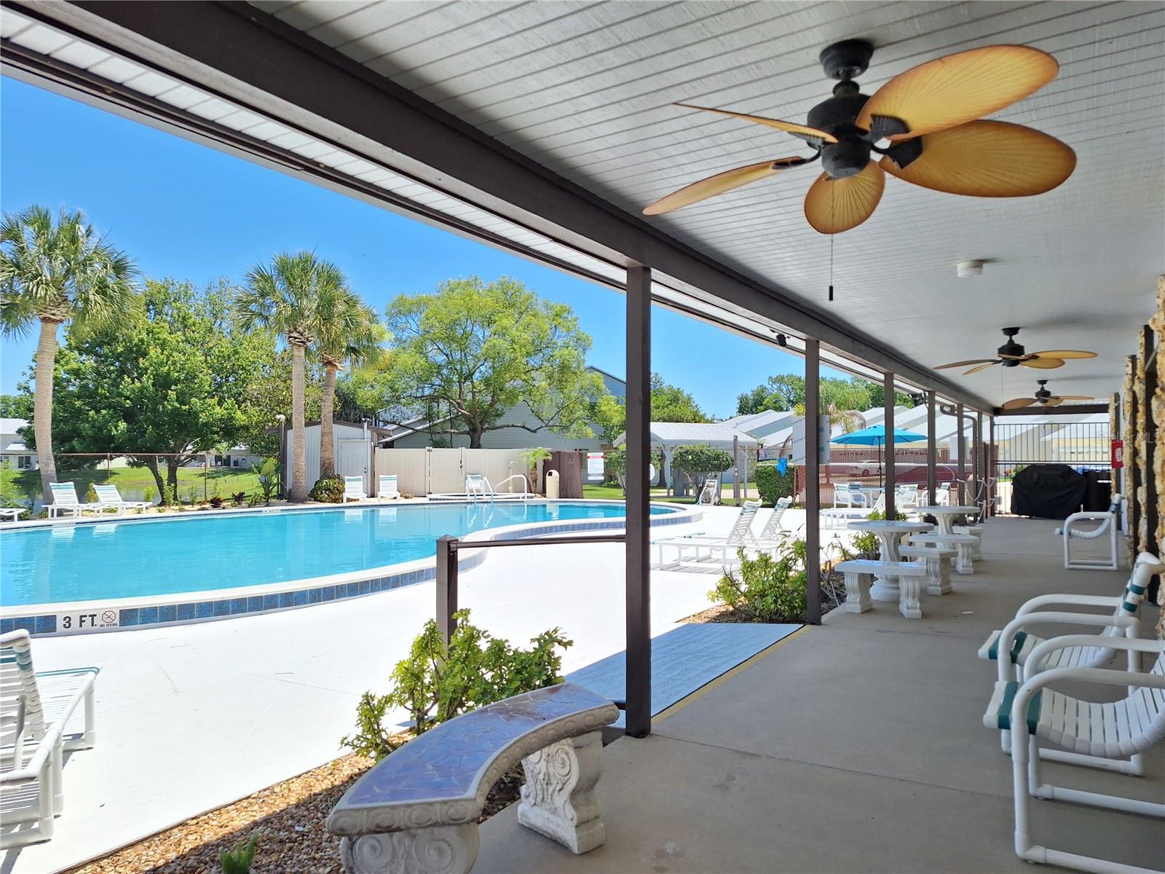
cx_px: 582
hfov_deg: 73.9
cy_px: 437
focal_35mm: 23
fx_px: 774
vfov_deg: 58.9
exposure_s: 1/1558
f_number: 1.8
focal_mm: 5.54
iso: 40
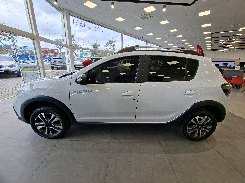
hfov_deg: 106.2
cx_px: 122
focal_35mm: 13
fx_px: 92
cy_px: 92
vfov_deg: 89.9
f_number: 2.2
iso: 40
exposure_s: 1/151
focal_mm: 1.74
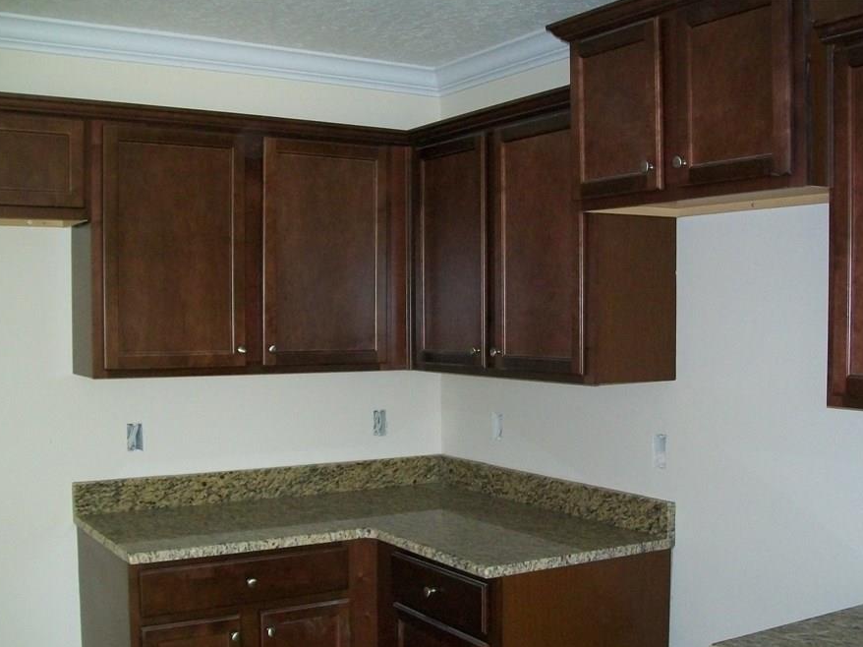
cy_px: 373
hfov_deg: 44.8
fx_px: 1047
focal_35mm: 42
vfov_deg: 34.3
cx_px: 441
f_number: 2.7
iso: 160
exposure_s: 1/60
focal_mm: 6
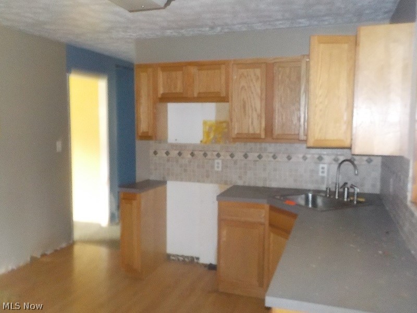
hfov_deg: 60.0
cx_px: 208
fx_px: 361
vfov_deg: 46.8
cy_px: 156
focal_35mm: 30
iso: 800
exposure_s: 1/5
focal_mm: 4.1
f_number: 3.3
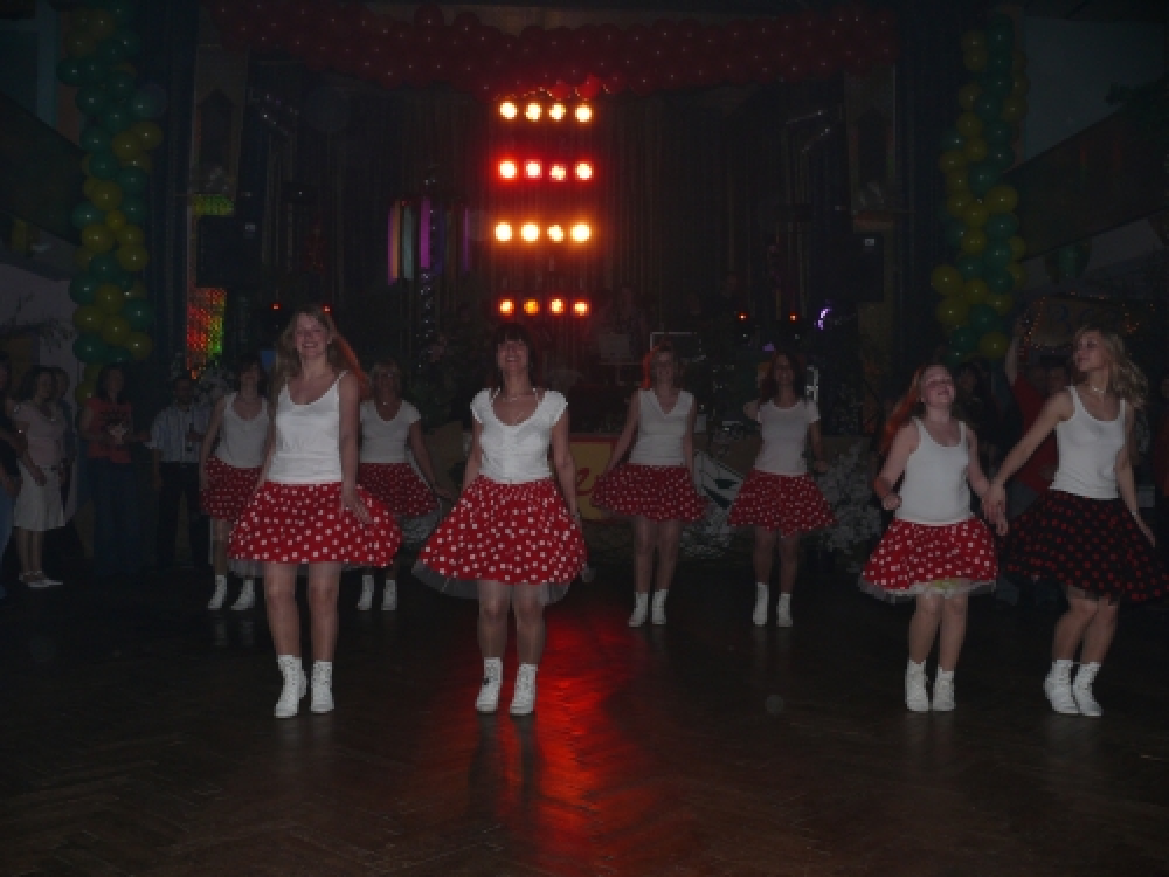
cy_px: 438
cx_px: 584
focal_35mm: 35
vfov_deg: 40.7
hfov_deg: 52.6
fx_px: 1182
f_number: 2.8
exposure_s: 1/30
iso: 100
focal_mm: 7.4
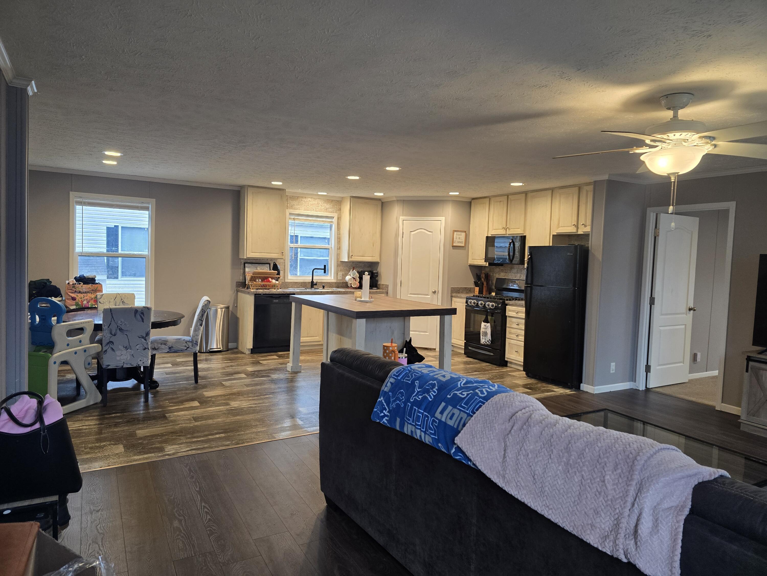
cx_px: 384
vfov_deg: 58.9
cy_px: 288
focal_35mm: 23
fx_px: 510
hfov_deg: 73.9
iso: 200
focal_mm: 6.3
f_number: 1.7
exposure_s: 1/120
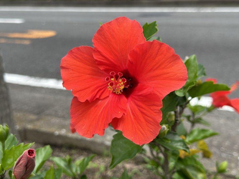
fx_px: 331
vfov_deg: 30.3
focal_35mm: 48
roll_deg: +2.4
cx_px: 120
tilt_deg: -17.7
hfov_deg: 39.7
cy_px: 90
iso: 80
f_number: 1.78
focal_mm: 6.86
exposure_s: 1/2252
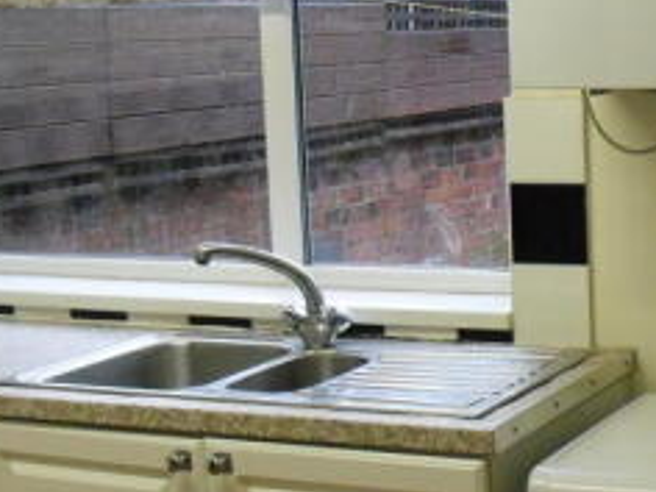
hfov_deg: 21.4
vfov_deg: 16.6
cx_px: 613
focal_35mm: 89
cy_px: 304
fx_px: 1687
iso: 400
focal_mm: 6.3
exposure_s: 1/60
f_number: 3.1
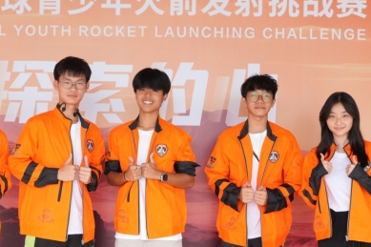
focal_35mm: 70
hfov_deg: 28.8
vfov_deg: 19.4
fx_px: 721
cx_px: 142
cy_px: 120
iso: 2000
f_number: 13
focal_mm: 34
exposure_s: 1/100
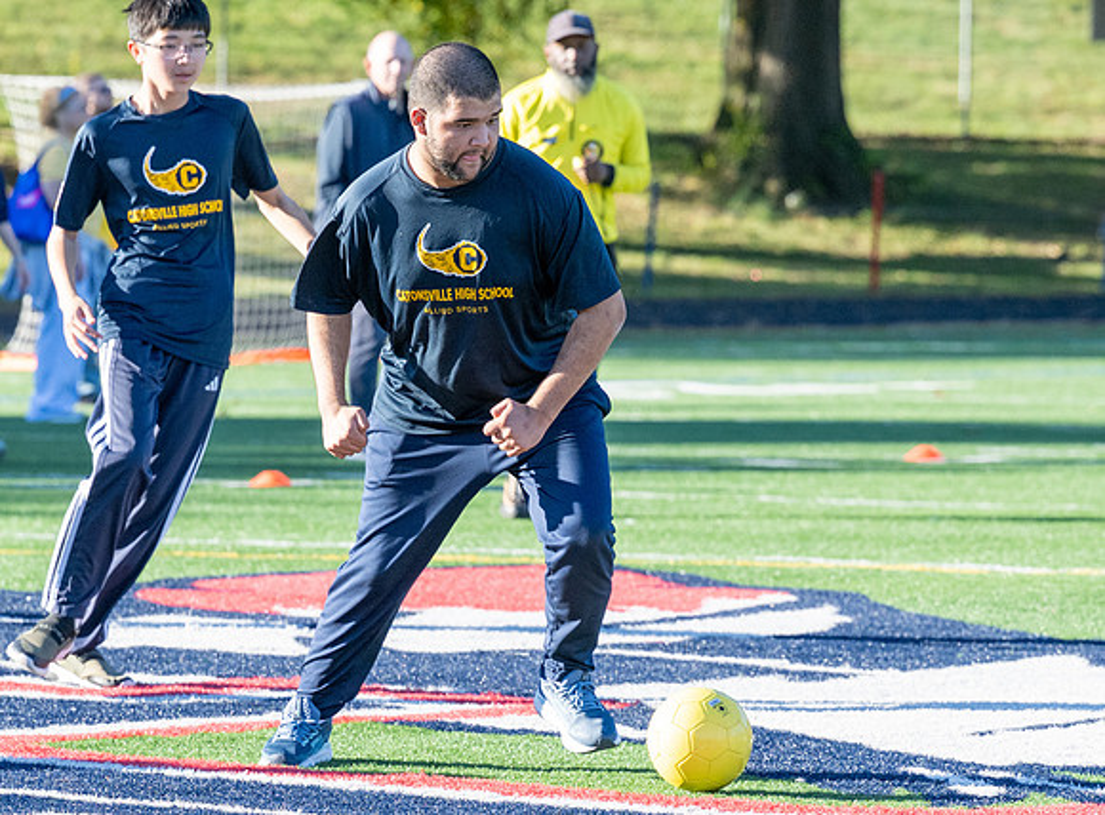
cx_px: 373
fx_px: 9117
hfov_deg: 6.9
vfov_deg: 5.1
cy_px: 463
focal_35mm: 287
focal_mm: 125
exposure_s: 1/1600
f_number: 4
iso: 500
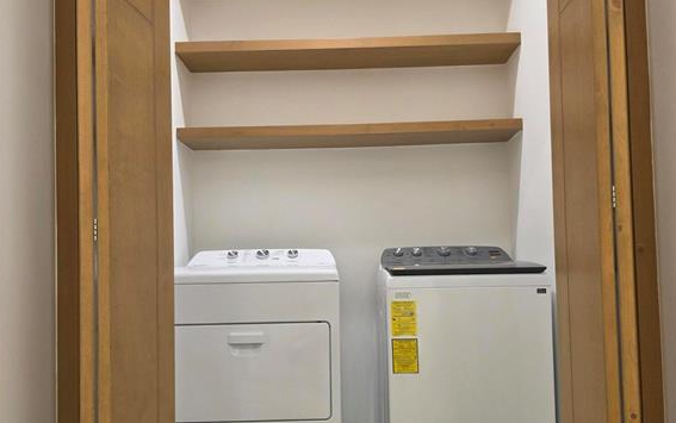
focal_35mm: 33
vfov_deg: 38.3
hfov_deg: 58.1
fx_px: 608
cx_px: 336
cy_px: 247
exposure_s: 1/120
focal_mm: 6.5
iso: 200
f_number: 1.4
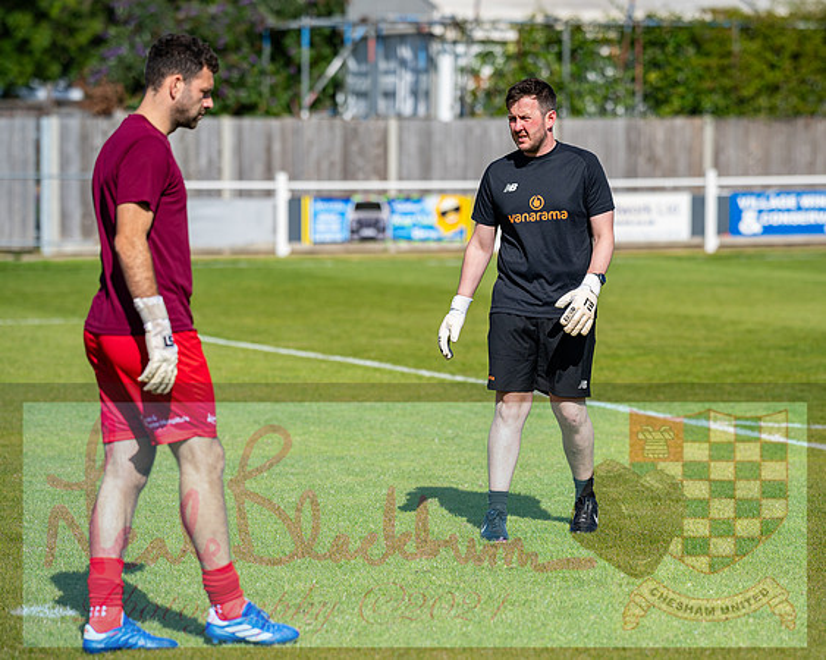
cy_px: 326
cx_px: 504
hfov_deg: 12.5
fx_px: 3783
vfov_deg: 10.0
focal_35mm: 155
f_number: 2.8
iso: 50
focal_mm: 135
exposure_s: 1/2000
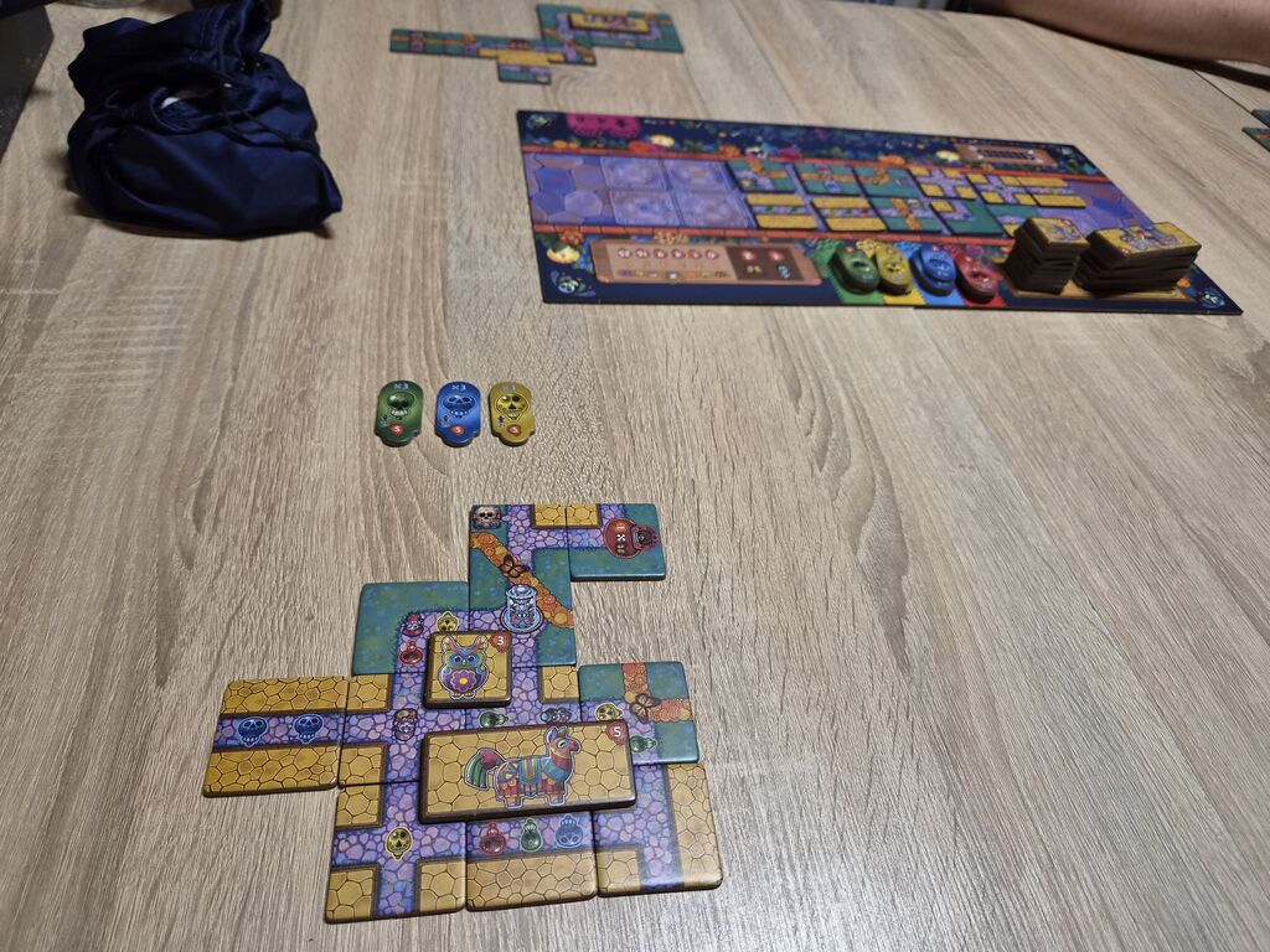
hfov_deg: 73.9
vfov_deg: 58.9
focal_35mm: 23
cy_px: 476
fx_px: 844
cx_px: 635
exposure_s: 1/100
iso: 250
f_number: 1.8
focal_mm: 5.4
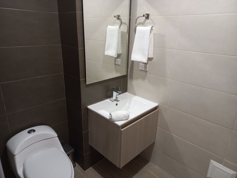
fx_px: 171
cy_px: 89
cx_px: 118
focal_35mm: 25
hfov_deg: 69.4
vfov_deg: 54.9
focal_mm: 4.6
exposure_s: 1/25
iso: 320
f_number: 1.8
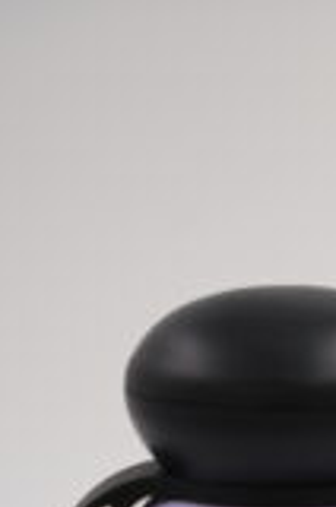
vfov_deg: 10.7
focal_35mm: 188
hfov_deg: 7.3
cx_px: 266
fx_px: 2647
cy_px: 684
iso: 100
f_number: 2.8
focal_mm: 66.8
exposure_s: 1/250
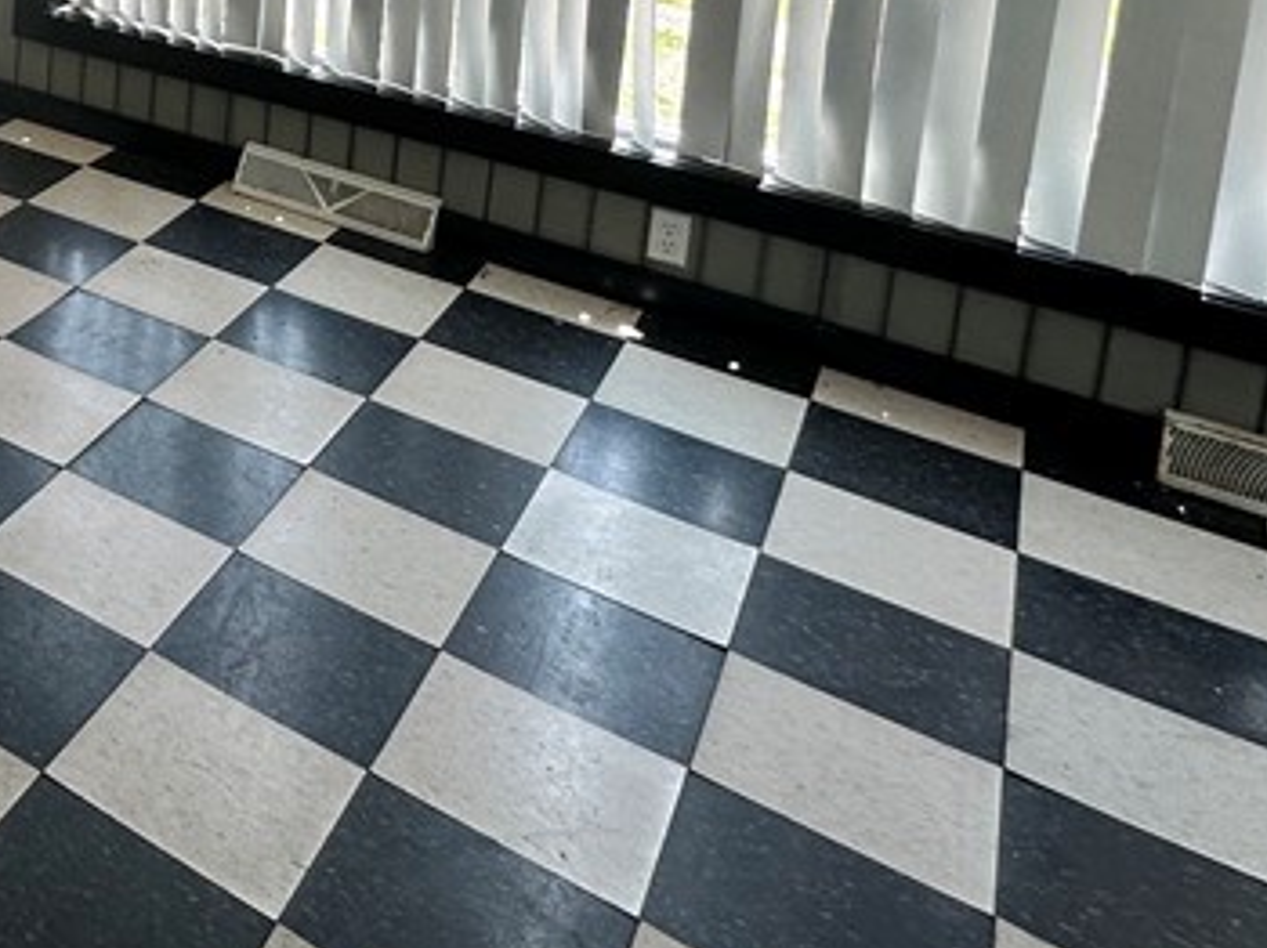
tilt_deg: -7.9
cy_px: -213
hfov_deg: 34.5
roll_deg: -1.4
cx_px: -322
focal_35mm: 41
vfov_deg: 29.7
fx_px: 1500
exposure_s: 1/99
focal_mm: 2.22
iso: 50
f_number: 2.2
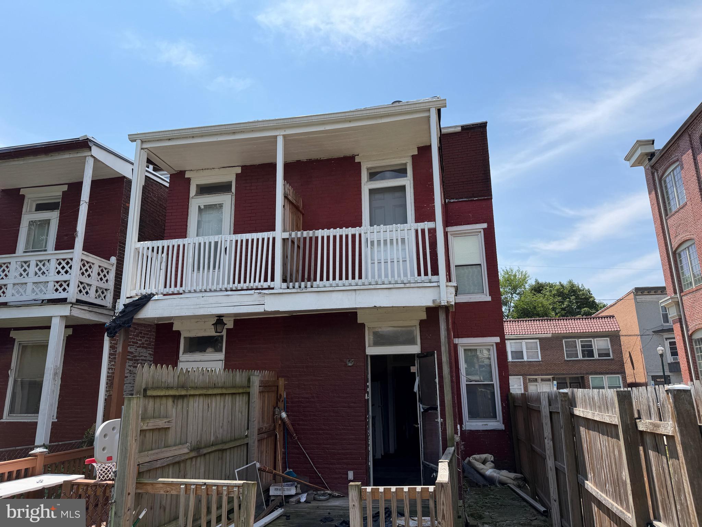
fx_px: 487
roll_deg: +0.9
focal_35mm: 24
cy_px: 264
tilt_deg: +14.2
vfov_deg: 56.8
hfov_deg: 71.6
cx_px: 351
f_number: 1.78
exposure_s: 1/4167
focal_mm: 6.76
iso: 80
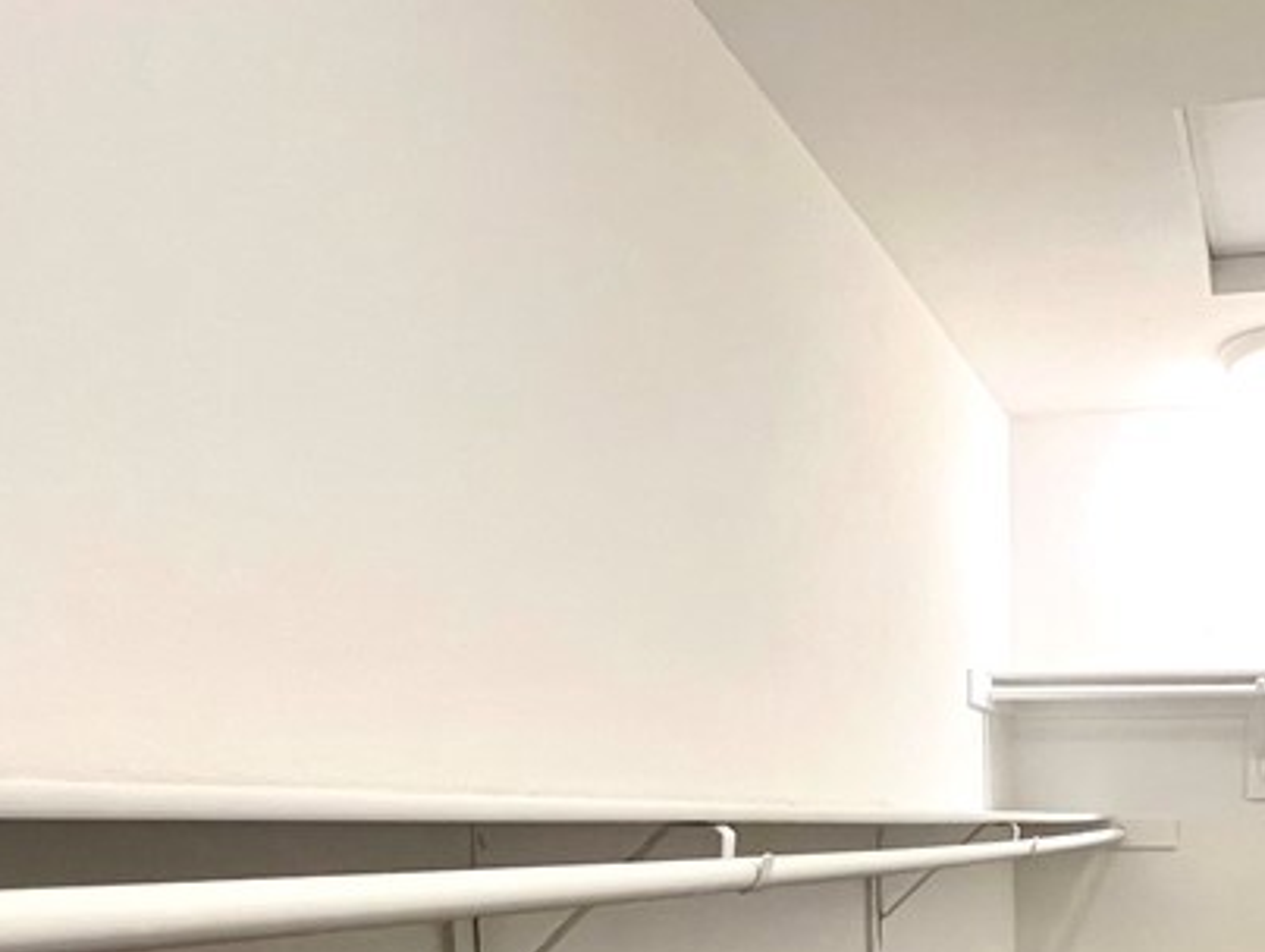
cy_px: 996
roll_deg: +0.3
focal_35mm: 33
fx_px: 1207
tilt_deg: -8.0
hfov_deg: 49.7
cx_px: 1121
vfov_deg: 37.4
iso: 640
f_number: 1.8
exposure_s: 1/60
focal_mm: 1.57
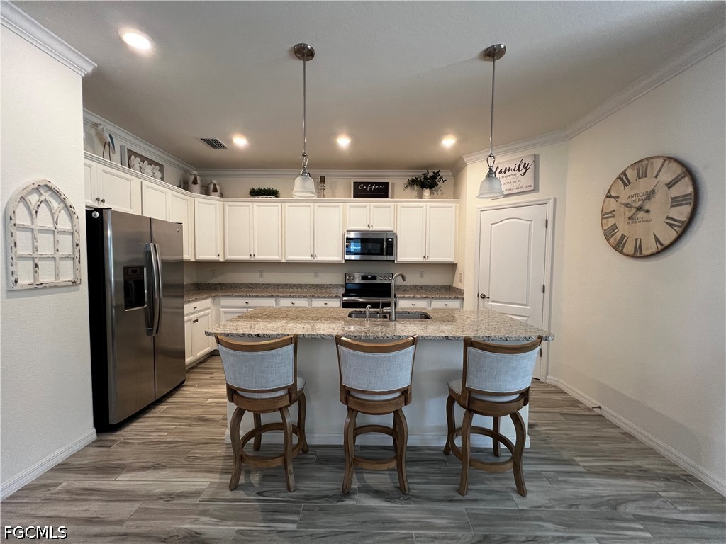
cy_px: 272
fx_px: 273
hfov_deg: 106.2
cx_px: 363
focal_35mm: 13
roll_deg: -0.7
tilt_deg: -2.1
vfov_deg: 89.9
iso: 250
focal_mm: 1.57
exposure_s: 1/120
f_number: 1.8
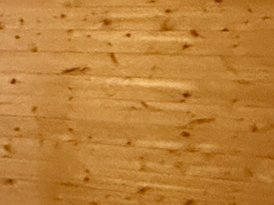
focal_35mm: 110
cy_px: 30
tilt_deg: -2.7
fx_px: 871
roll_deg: +0.5
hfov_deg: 14.0
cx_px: -326
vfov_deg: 13.4
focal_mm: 2.22
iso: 800
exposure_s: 1/60
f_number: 2.2
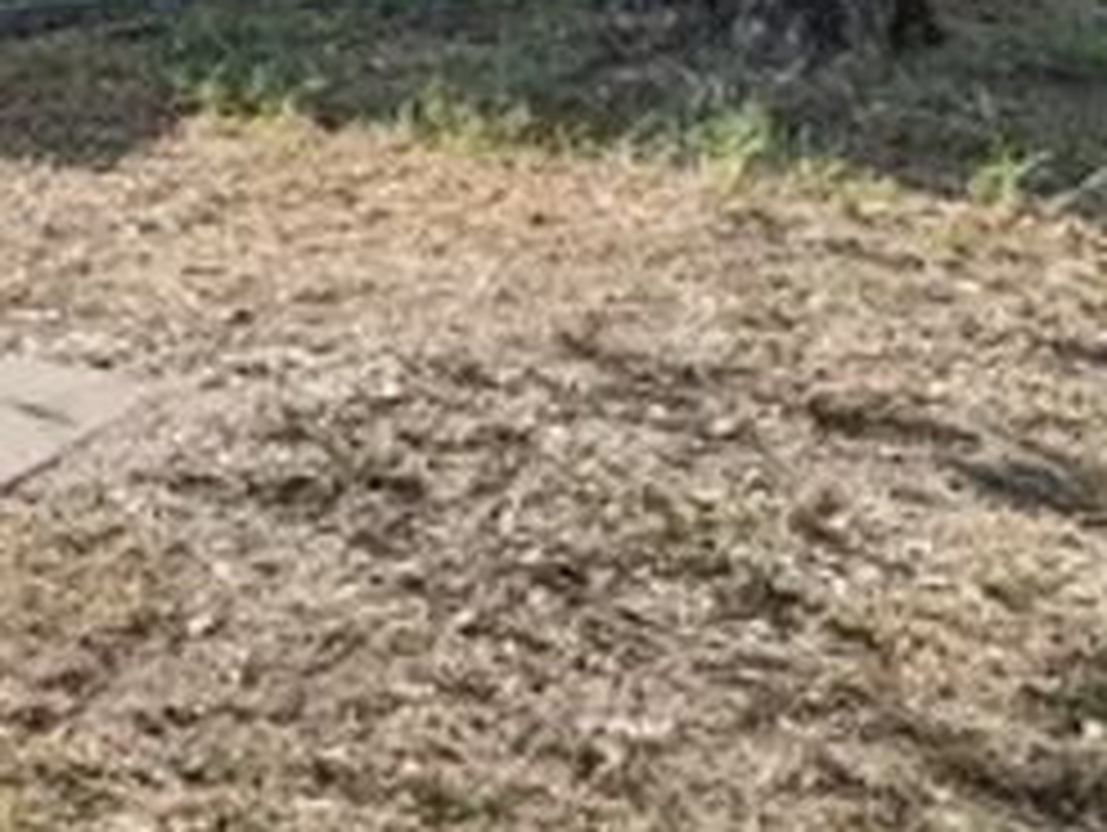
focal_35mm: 96
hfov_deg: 17.1
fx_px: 3073
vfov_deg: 14.3
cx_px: -828
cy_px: -465
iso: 400
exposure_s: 1/800
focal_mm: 16
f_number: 8
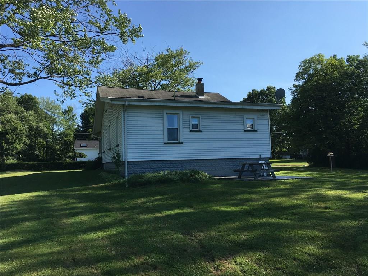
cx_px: 184
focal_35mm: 29
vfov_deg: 48.2
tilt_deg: +5.5
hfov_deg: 61.7
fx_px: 308
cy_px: 138
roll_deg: +1.9
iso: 25
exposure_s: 1/1282
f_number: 2.2
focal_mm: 4.15
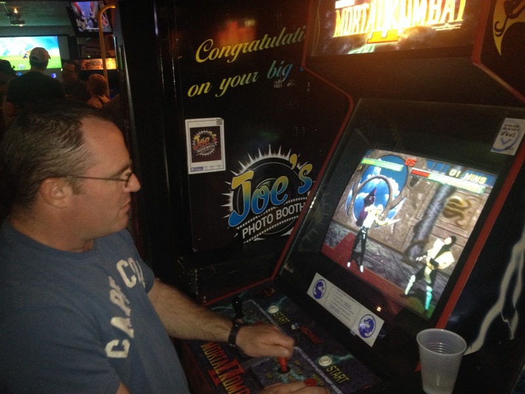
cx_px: 262
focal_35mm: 35
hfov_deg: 52.6
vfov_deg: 40.7
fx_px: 531
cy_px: 197
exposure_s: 1/16
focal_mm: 4.28
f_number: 2.4
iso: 250
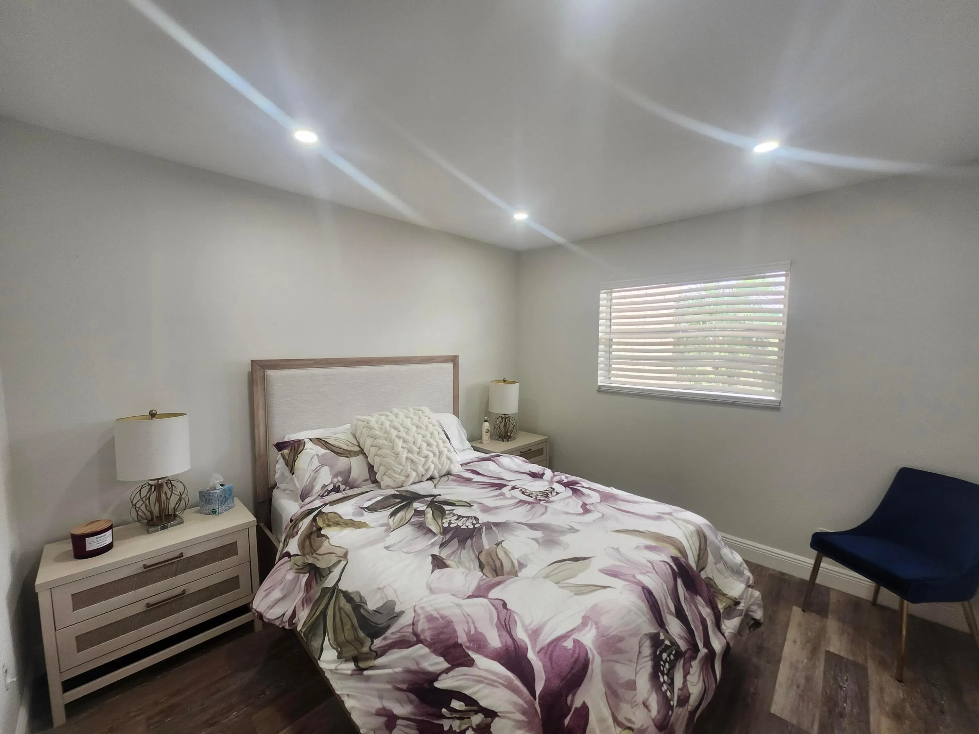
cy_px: 367
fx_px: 368
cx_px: 490
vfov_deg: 89.9
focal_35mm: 13
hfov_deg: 106.2
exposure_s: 1/60
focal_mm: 1.74
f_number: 2.2
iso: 100
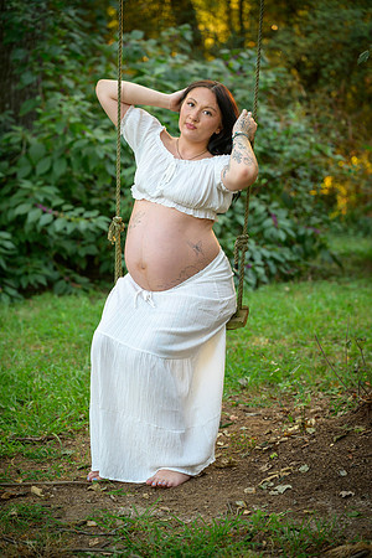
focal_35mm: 105
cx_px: 186
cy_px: 279
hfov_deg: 13.0
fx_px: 1627
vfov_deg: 19.5
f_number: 4
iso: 1100
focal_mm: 105
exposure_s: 1/125
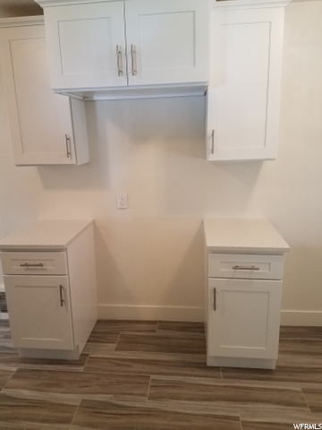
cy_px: 215
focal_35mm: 26
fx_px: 322
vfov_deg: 67.3
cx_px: 161
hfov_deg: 53.1
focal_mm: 4.2
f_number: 1.7
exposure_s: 1/60
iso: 160
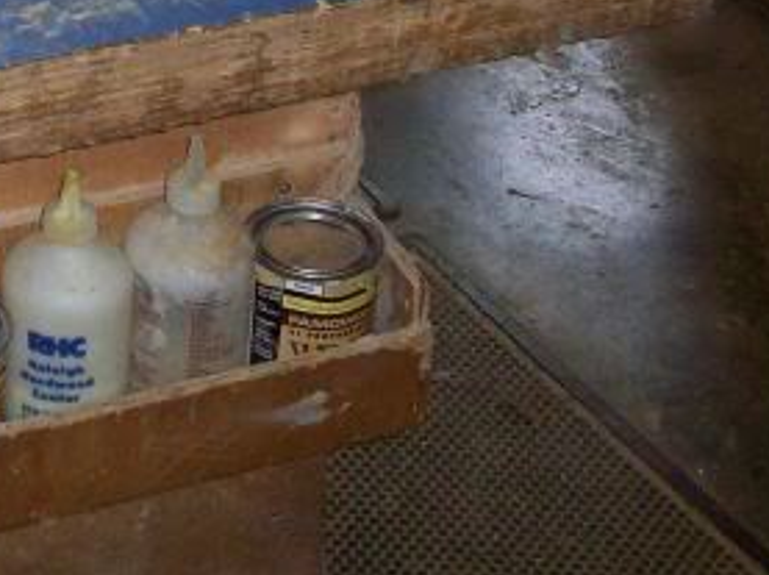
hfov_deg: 17.6
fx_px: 2374
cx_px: -128
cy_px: -208
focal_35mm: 107
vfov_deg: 13.2
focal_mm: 6.2
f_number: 2.8
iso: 200
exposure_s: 1/64
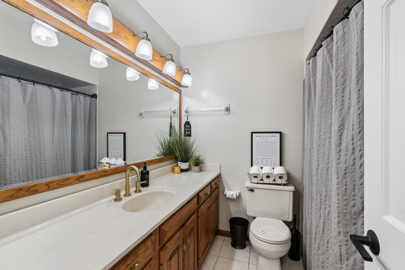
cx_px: 202
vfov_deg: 77.3
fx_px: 169
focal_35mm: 15
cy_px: 135
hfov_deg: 100.4
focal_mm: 10
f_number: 8
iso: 400
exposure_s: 1/50
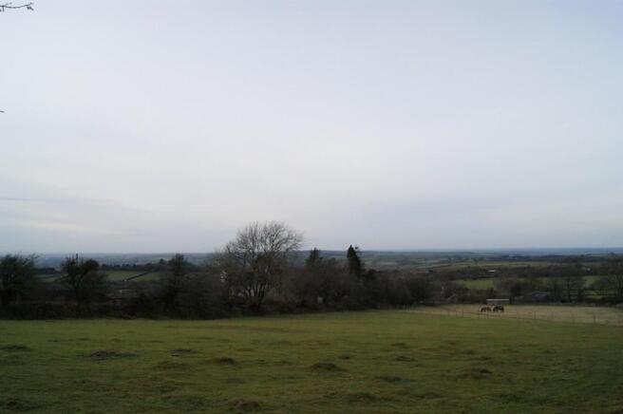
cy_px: 207
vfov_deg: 47.8
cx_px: 312
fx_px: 467
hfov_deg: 67.4
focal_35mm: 27
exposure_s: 1/160
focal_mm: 18
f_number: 16
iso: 800
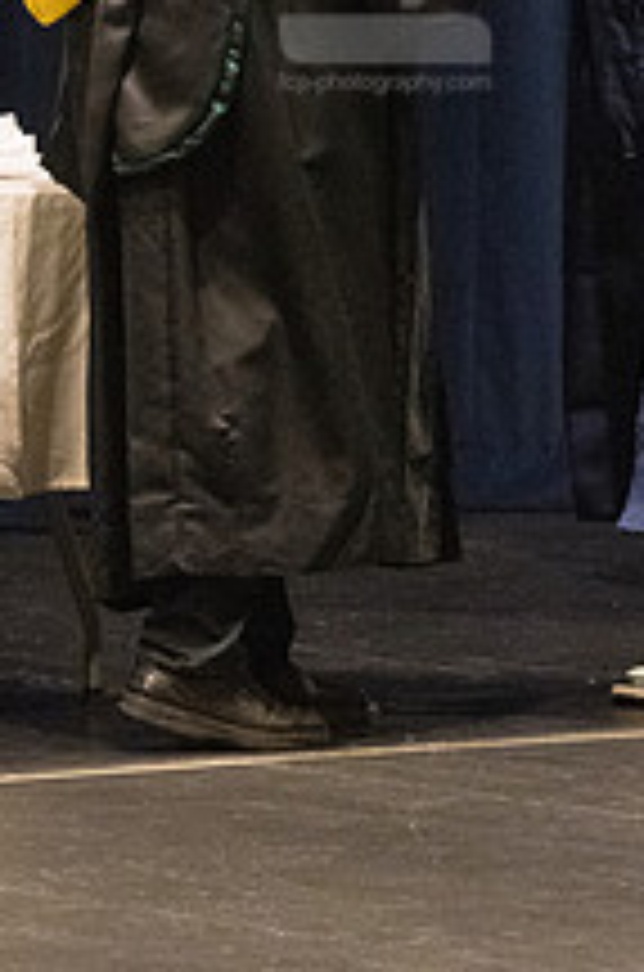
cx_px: 385
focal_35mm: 469
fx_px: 12645
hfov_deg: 2.9
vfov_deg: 4.4
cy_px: -32
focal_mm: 150
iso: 8000
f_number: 4.5
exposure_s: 1/250
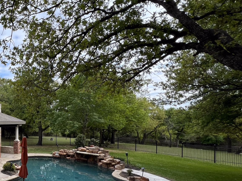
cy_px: 126
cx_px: -22
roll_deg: +0.5
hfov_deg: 46.4
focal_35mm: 29
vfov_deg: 47.2
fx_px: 203
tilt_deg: -0.7
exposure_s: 1/552
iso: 32
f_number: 1.8
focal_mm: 1.57
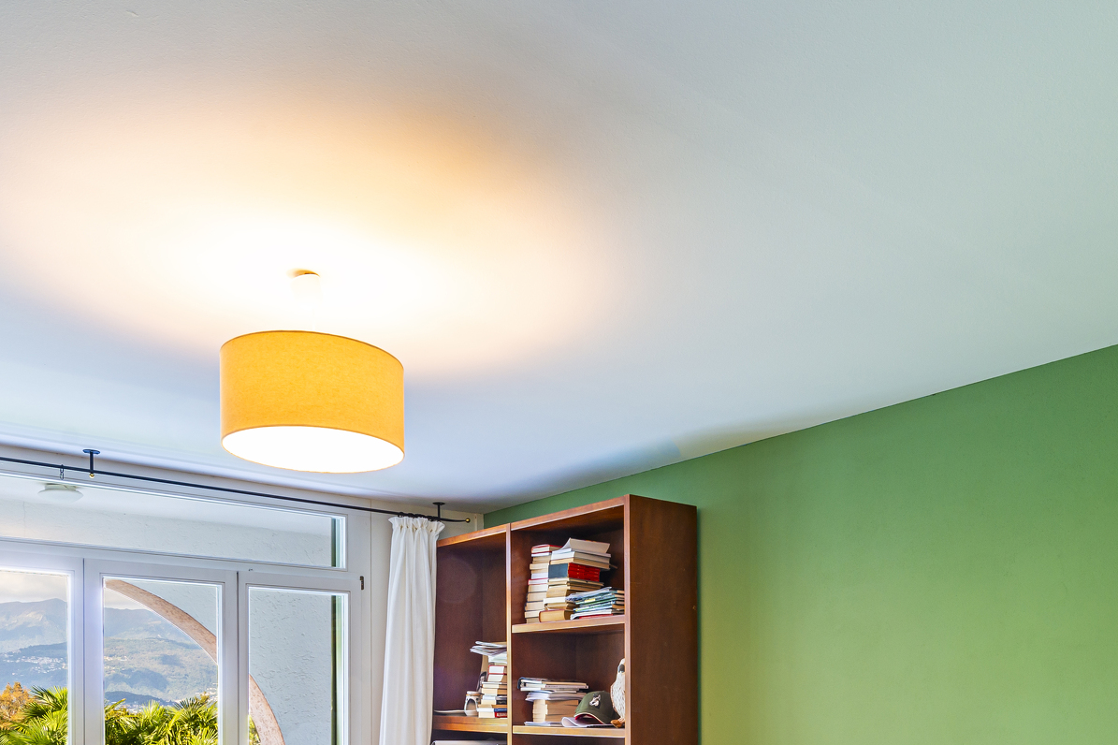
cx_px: 621
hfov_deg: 61.8
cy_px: 704
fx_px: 931
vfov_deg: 39.6
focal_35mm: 30
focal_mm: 14
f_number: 9
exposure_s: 2
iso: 100
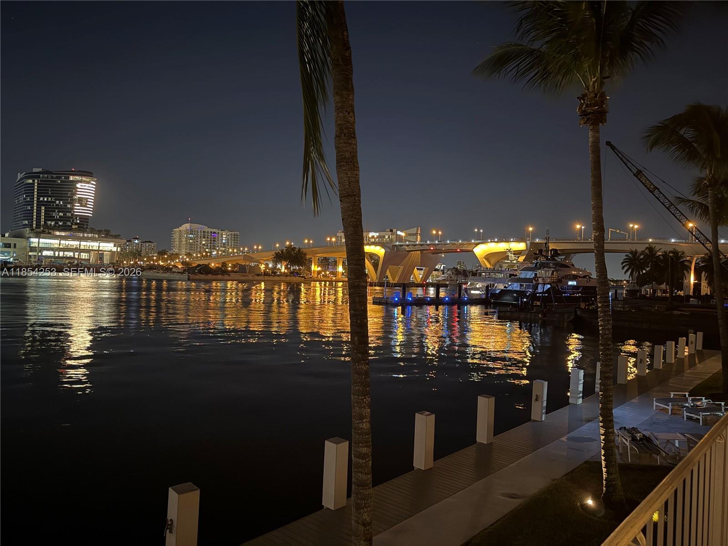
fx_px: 505
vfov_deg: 56.8
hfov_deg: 71.6
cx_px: 364
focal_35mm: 24
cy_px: 273
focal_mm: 6.76
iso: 1000
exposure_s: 1/12
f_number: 1.78
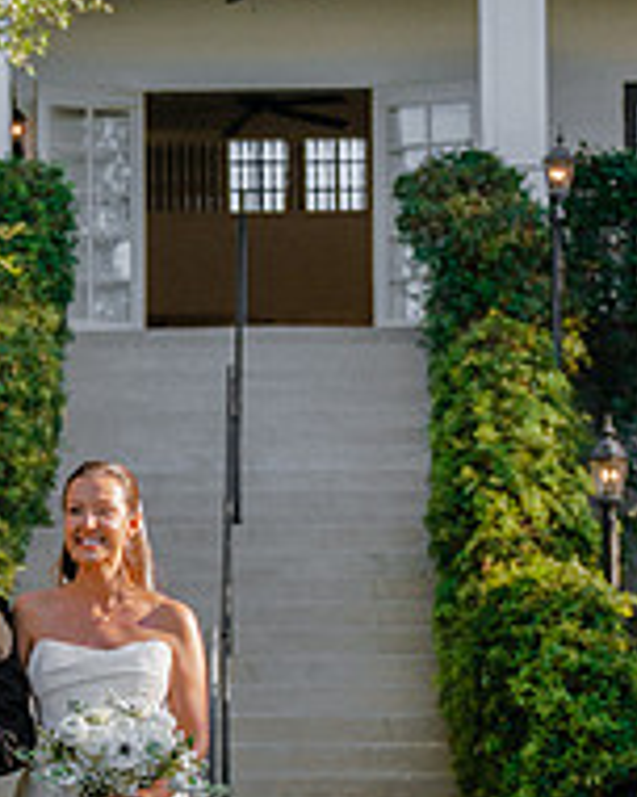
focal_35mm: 190
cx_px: 95
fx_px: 4478
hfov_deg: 8.1
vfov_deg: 10.1
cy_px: 654
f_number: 2.8
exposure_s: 1/2500
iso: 200
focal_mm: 57
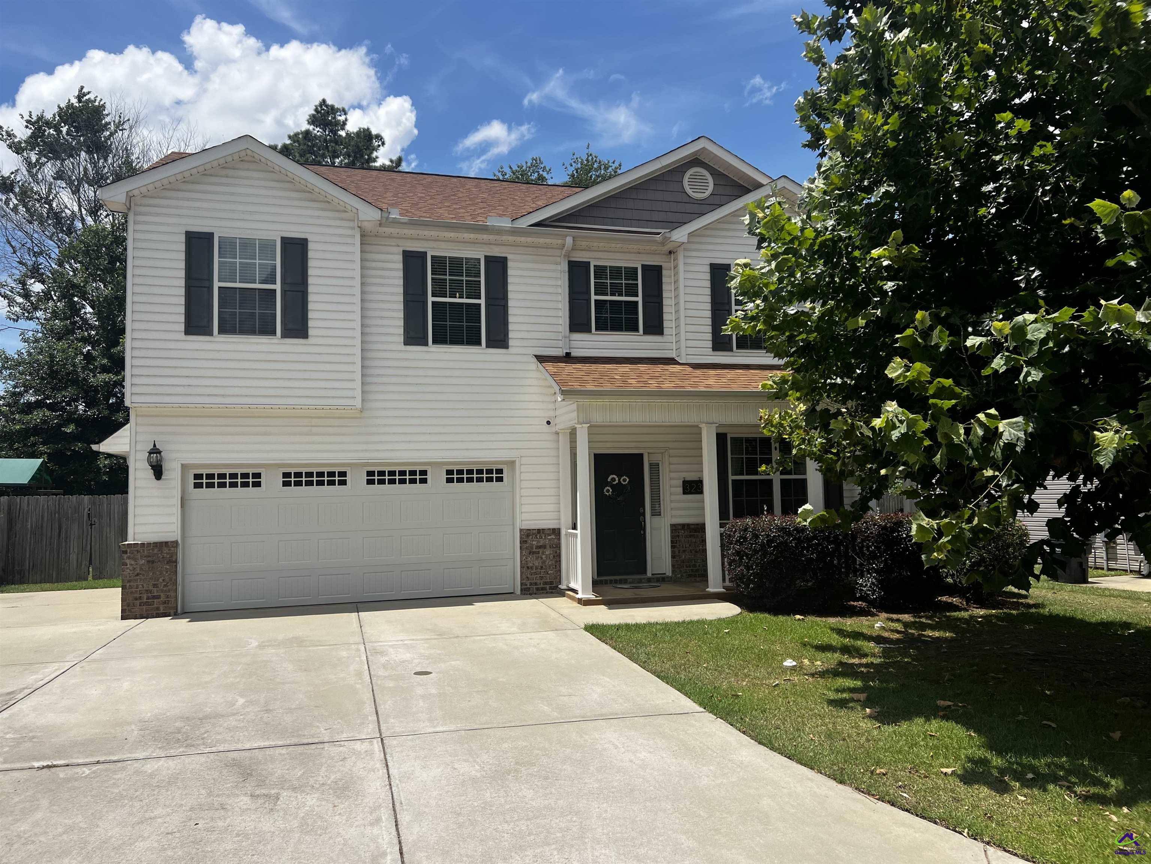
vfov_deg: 53.1
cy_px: 432
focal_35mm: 26
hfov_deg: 67.3
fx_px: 865
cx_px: 576
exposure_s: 1/5882
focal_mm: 5.7
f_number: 1.5
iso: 50
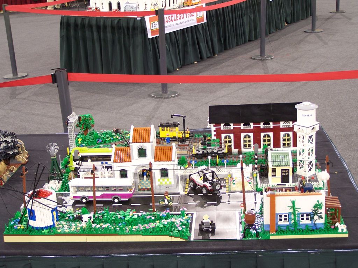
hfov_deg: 32.7
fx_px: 610
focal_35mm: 59
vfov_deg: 24.8
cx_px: 179
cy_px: 134
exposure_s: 1/4
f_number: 3.1
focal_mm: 9.8
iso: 80
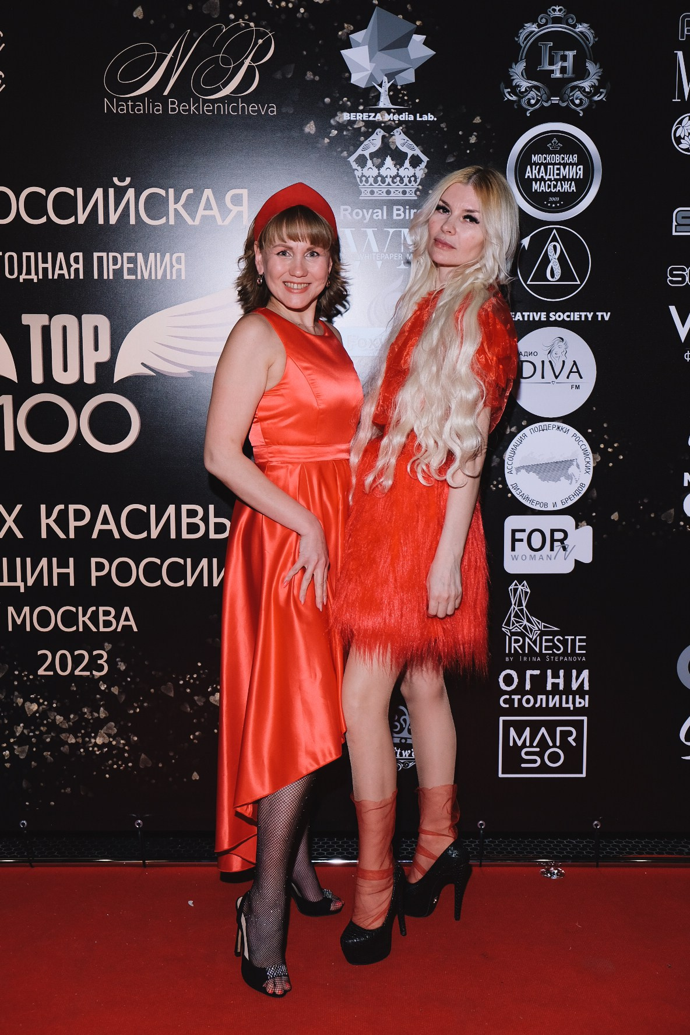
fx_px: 1150
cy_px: 518
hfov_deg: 33.4
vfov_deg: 48.5
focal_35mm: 40
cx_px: 345
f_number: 3.2
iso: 400
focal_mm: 26.5
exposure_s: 1/160
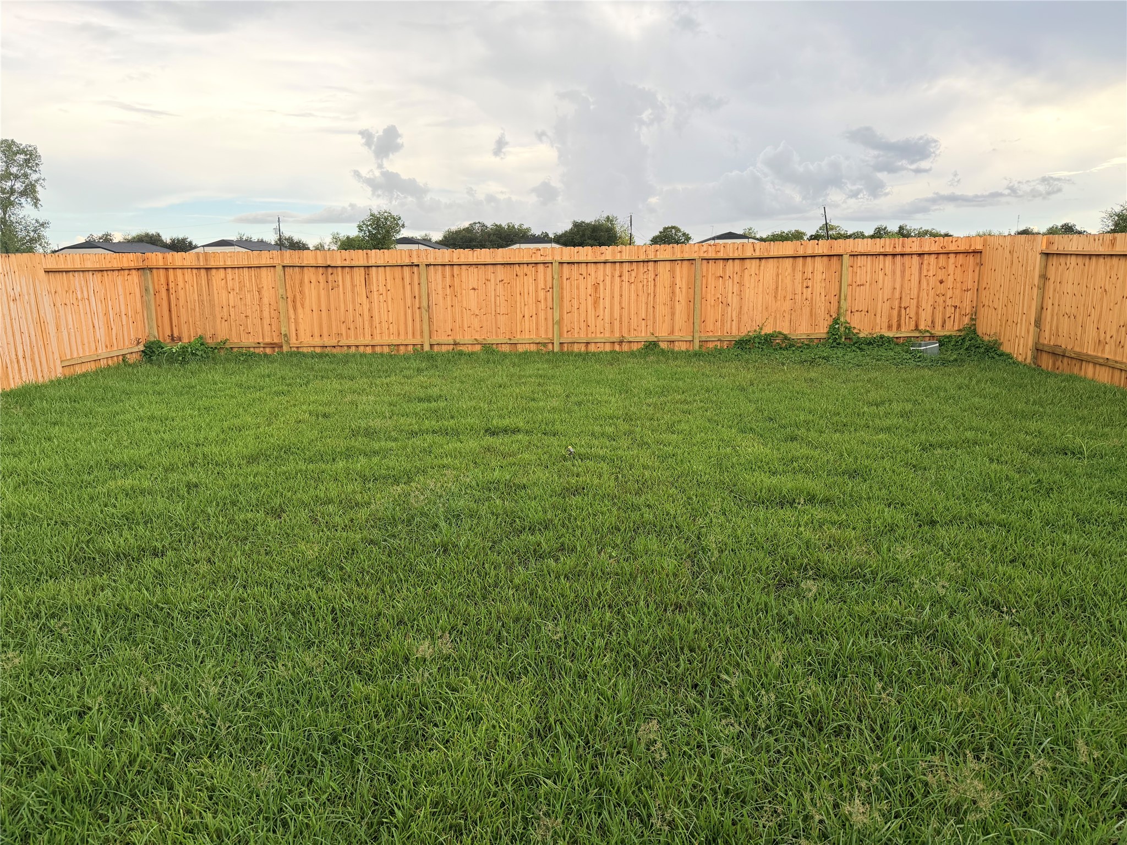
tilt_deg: -9.8
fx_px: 781
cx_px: 564
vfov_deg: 56.8
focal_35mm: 24
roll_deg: +0.8
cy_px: 422
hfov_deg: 71.6
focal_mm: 6.76
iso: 100
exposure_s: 1/1337
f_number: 1.78
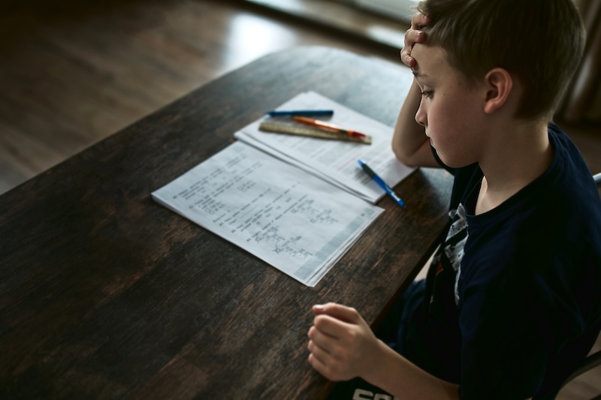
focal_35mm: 35
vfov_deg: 37.8
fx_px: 584
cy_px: 200
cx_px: 300
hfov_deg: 54.4
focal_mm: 35
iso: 100
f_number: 1.8
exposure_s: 1/200
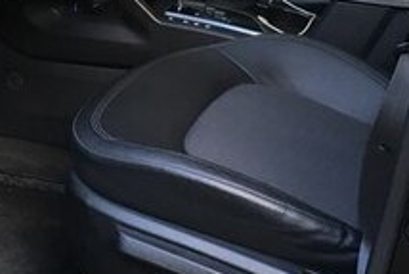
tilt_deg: -17.4
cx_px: 67
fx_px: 1057
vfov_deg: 14.4
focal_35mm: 93
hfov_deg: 21.6
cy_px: -30
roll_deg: -0.9
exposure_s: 1/33
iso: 40
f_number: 2.2
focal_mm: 4.15
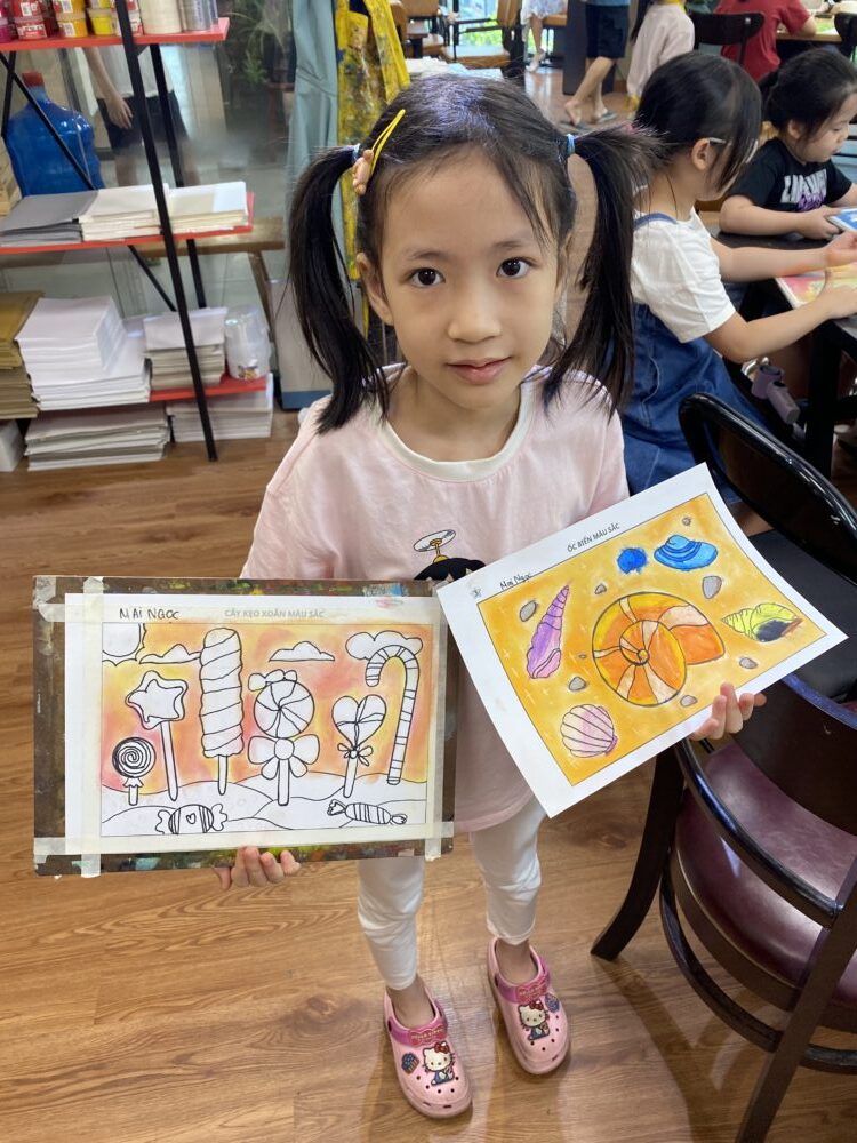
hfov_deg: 53.1
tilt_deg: -37.1
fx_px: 858
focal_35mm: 26
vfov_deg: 67.3
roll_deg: +2.7
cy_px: 572
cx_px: 428
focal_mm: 4.25
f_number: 1.8
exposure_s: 1/111
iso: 125
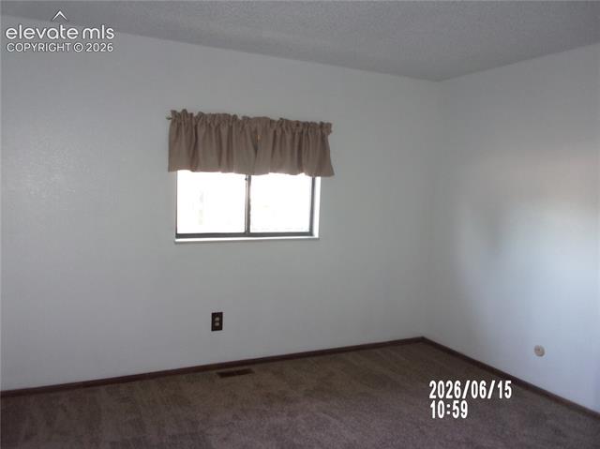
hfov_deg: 63.5
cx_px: 300
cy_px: 224
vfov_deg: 49.7
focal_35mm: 28
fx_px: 485
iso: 250
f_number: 3.9
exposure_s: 1/34
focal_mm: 5.1
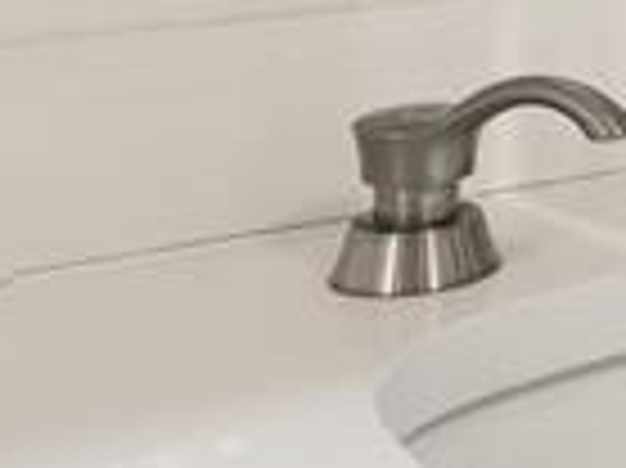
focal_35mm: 99
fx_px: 1789
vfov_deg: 14.0
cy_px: -236
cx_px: 1311
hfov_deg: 15.3
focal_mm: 14
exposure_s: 1.6
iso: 100
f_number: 11
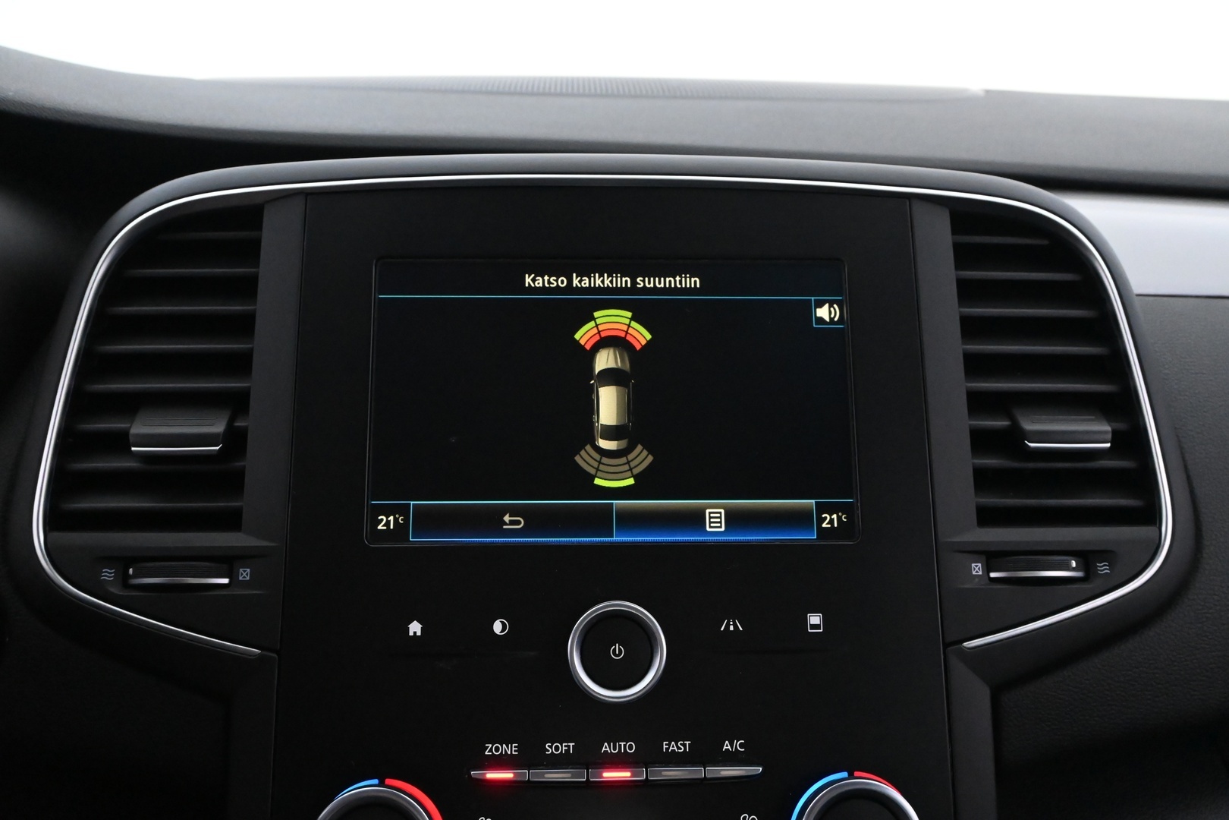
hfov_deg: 60.7
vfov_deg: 42.6
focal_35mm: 31
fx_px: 1050
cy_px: 410
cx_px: 614
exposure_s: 1/60
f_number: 5
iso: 6400
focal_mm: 20.5
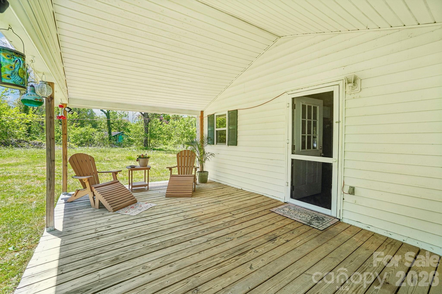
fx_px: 184
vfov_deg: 77.3
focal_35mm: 15
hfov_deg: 100.4
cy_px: 147
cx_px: 221
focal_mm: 10
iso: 100
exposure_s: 1/50
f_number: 8
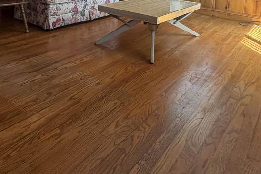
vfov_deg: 33.3
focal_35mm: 34
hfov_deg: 55.1
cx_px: 96
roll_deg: -3.8
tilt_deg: -4.2
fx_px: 246
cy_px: -22
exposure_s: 1/60
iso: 200
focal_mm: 2.22
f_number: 2.2
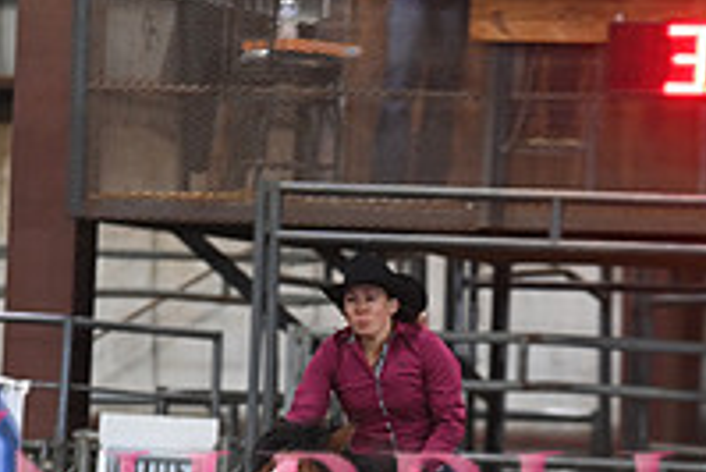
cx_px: 362
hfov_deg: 3.5
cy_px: 612
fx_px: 11441
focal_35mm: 583
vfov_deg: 2.4
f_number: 3.2
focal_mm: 200
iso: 2000
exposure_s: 1/250
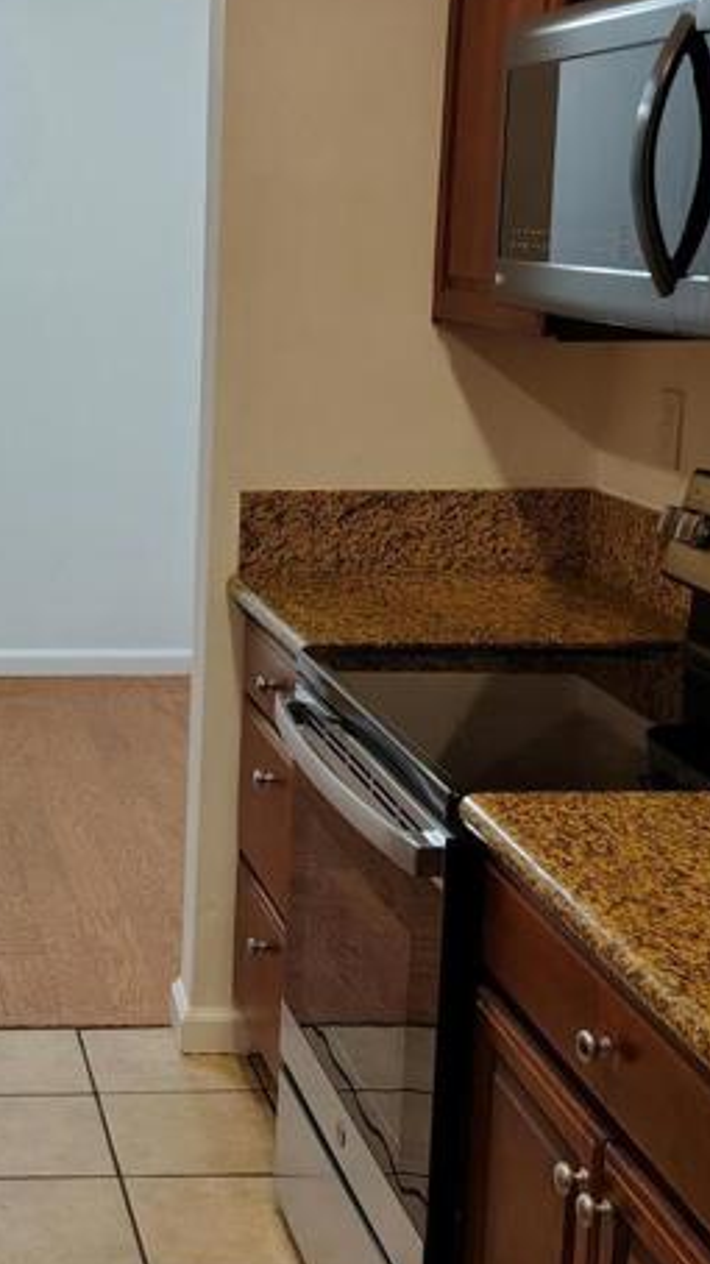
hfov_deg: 19.4
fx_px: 1977
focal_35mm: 59
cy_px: 582
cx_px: -106
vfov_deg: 35.4
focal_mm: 5.56
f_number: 1.8
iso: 723
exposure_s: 1/60
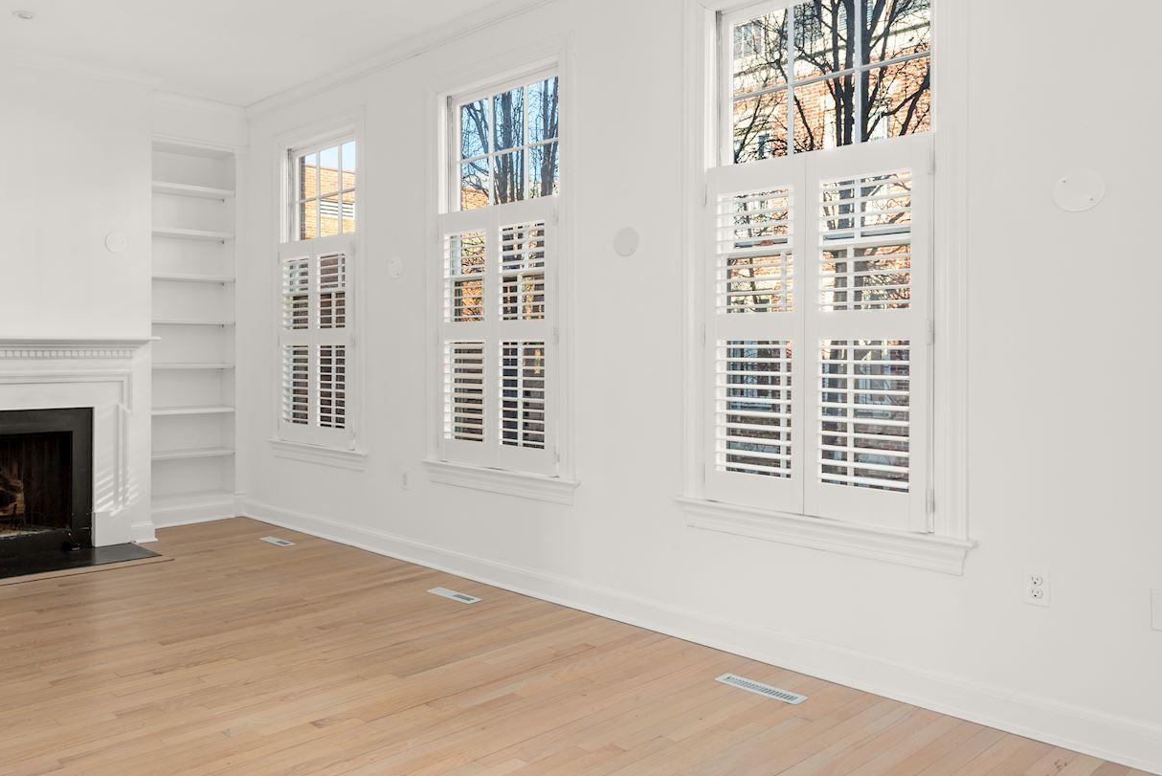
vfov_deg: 46.4
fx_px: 904
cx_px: 353
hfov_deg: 63.1
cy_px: 339
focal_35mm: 28
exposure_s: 1/3
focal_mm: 17
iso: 250
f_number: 8
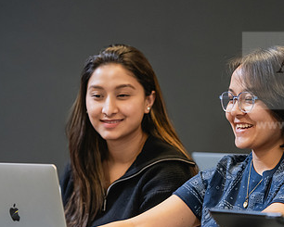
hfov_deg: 8.9
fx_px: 1825
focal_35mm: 217
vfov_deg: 7.1
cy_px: 144
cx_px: 214
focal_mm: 122
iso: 1600
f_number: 3.2
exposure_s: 1/200
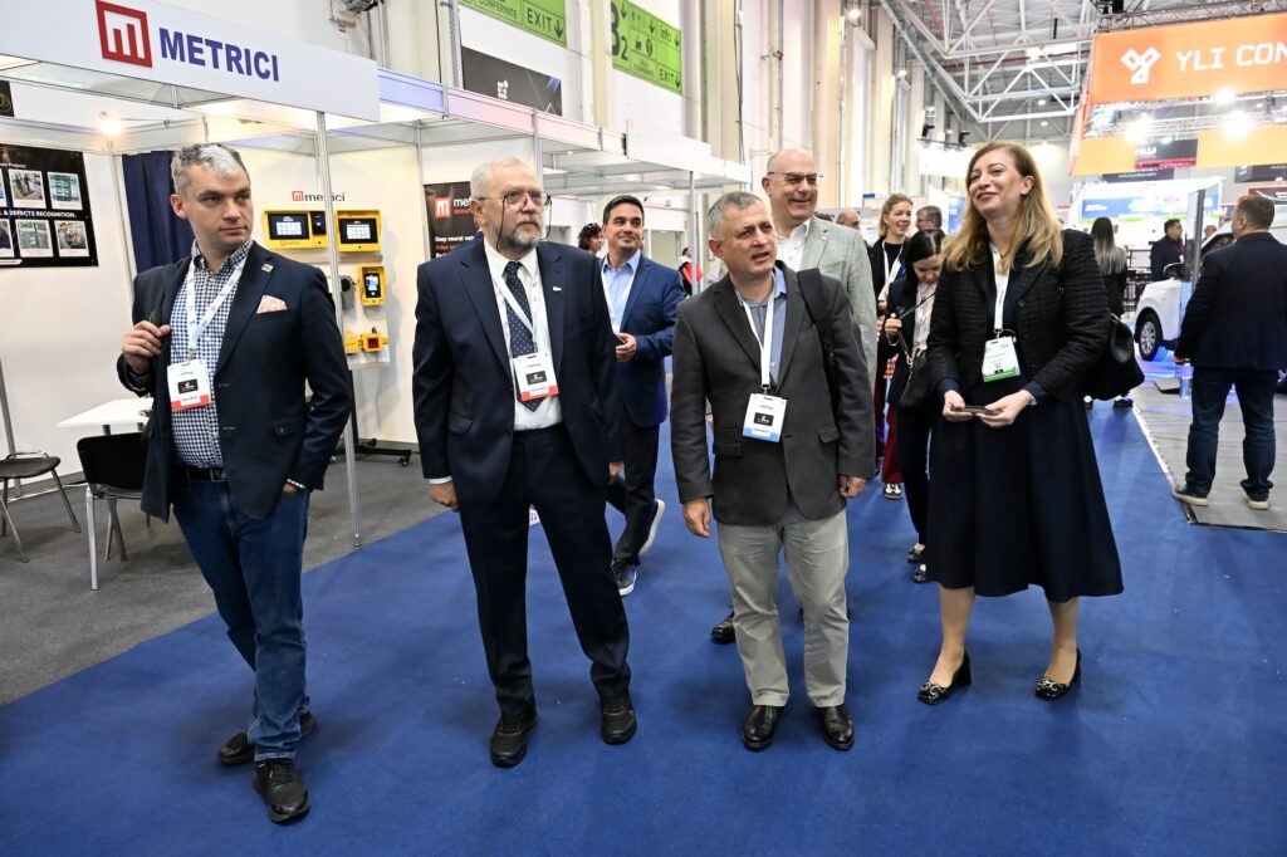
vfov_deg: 53.1
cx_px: 644
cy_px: 428
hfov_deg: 73.8
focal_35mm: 24
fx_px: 858
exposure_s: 1/105
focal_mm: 24
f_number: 5.6
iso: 3200
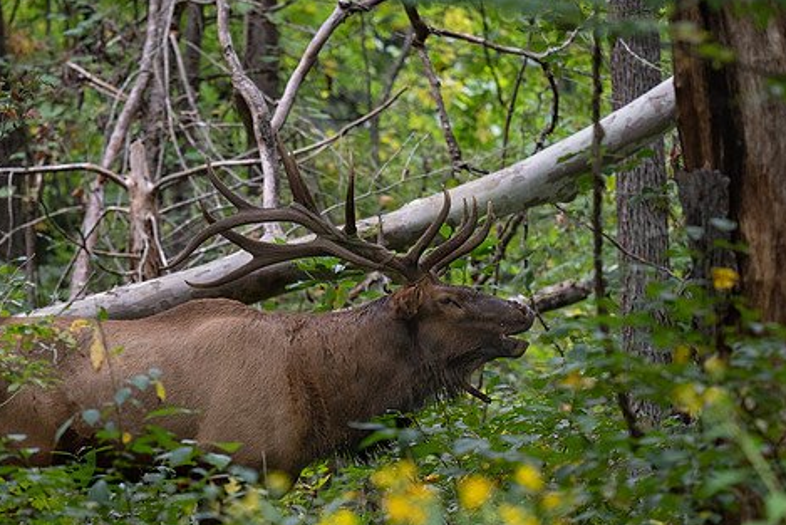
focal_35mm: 581
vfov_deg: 2.4
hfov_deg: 3.5
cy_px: 279
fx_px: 12688
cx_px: 315
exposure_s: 1/500
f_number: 6.3
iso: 3200
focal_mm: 470
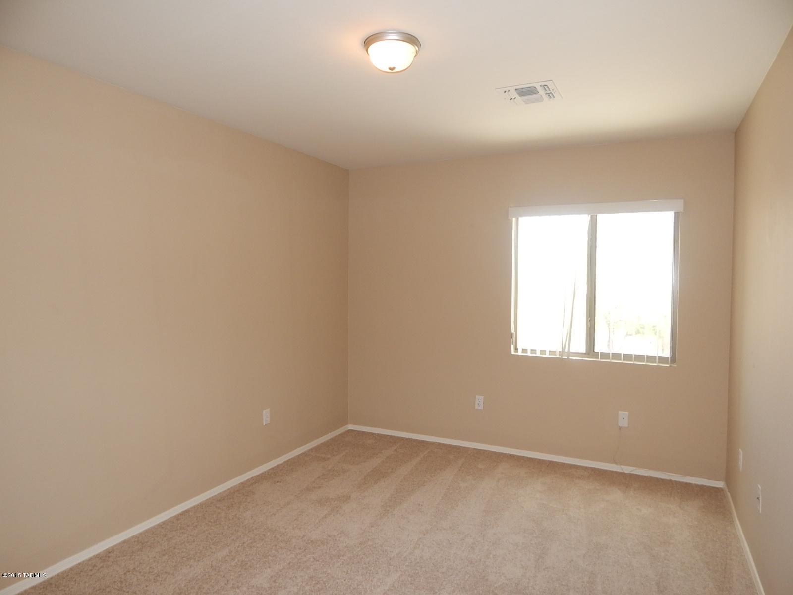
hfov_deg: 76.4
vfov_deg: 61.1
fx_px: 504
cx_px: 396
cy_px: 298
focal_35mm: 22
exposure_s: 1/50
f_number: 3
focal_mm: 4
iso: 125
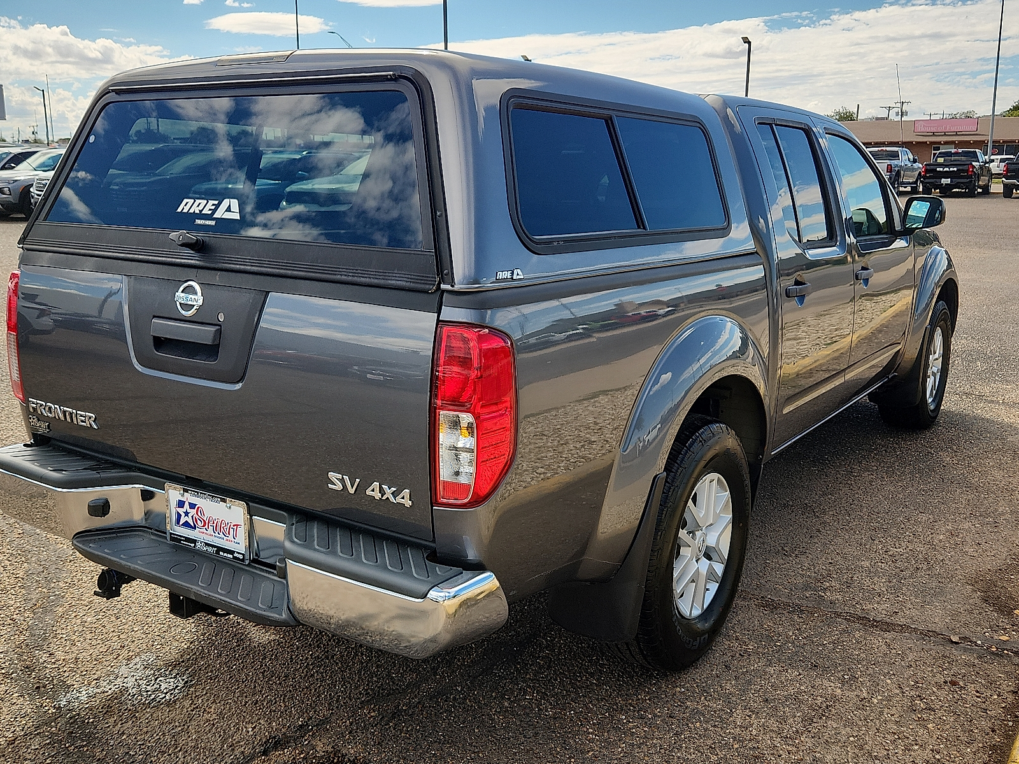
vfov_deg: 58.9
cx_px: 510
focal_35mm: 23
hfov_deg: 73.9
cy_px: 382
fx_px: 677
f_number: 1.8
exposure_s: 1/909
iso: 50
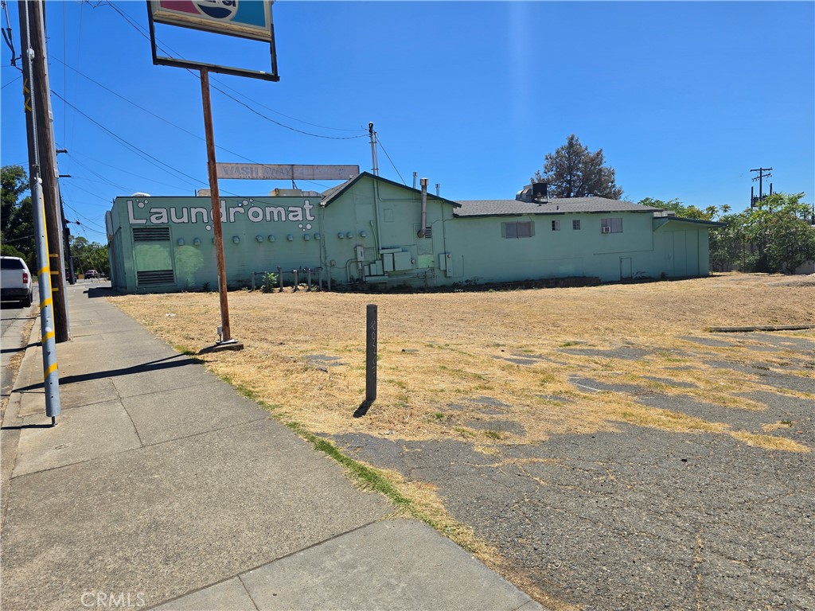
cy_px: 306
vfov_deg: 58.9
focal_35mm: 23
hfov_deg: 73.9
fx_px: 542
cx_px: 408
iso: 12
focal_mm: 6.3
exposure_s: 1/994
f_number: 1.7
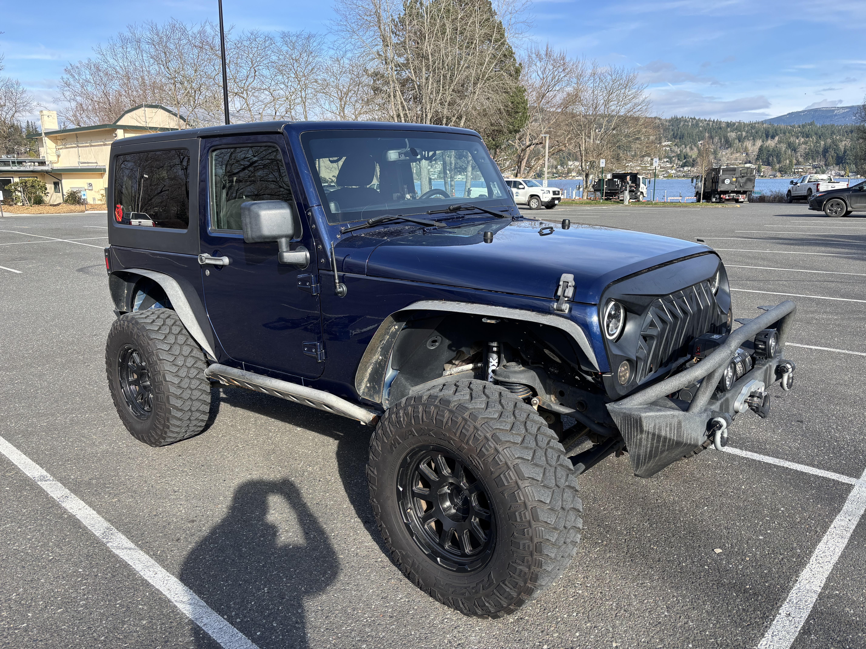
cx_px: 433
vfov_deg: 53.1
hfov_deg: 67.3
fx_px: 650
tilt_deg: -13.3
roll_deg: +0.6
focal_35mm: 26
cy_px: 324
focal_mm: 5.96
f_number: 1.6
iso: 50
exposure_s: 1/1115
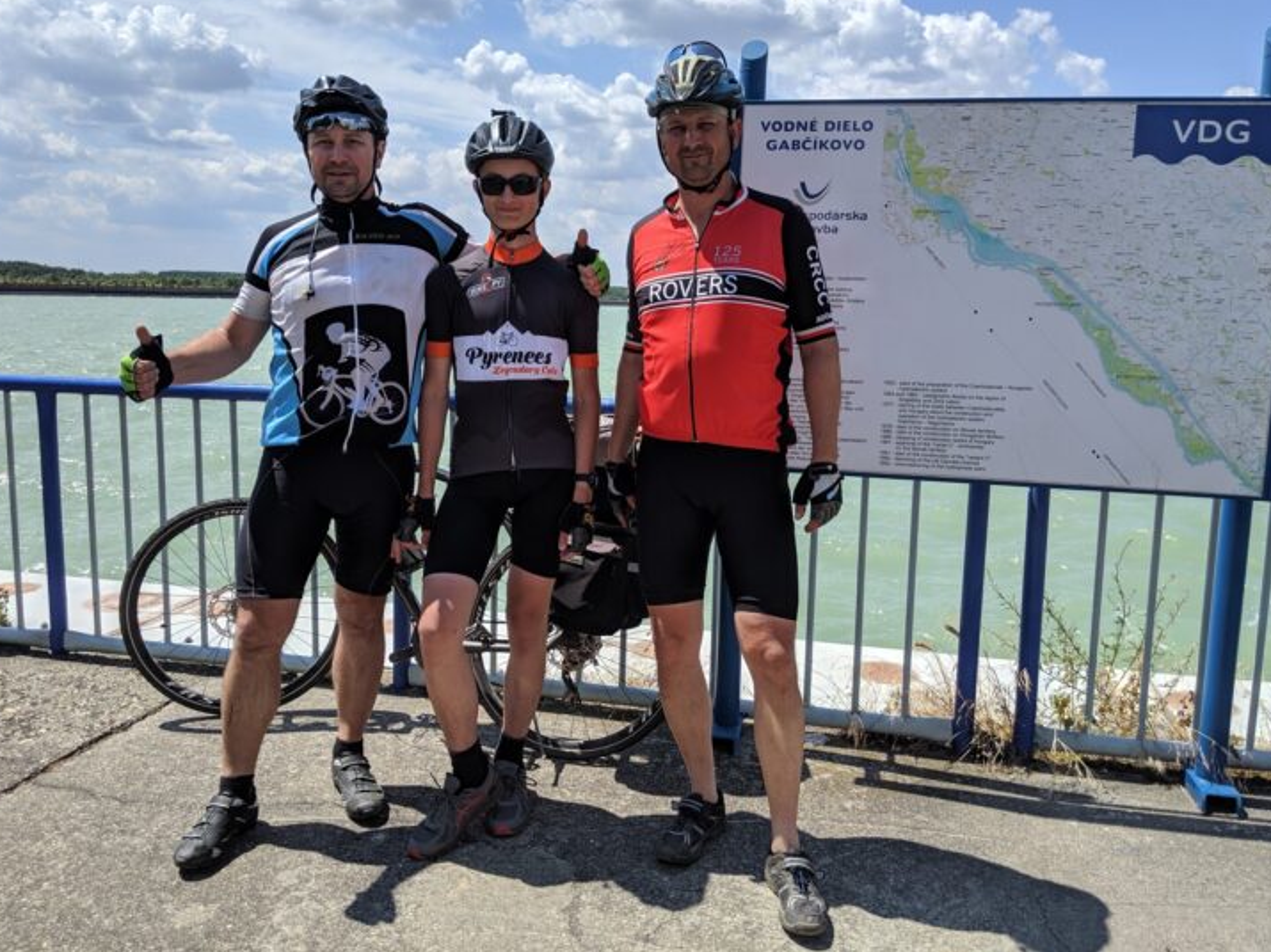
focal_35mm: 29
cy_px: 442
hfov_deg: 61.7
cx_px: 628
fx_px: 1065
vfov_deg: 48.2
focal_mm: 4.44
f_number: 1.8
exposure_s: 1/3906
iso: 66
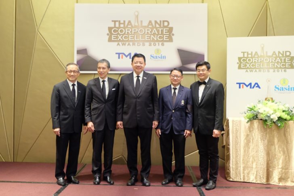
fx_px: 294
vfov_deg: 36.9
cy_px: 98
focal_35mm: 36
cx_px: 147
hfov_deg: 53.1
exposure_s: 1/13
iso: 3200
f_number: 4.2
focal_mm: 24.3
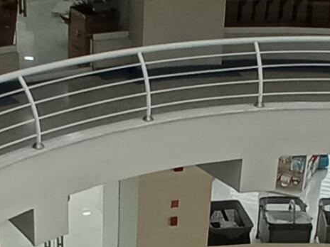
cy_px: 310
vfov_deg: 14.7
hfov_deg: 20.2
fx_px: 925
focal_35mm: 97
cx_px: 201
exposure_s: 1/100
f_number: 2.2
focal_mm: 1.65
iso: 137
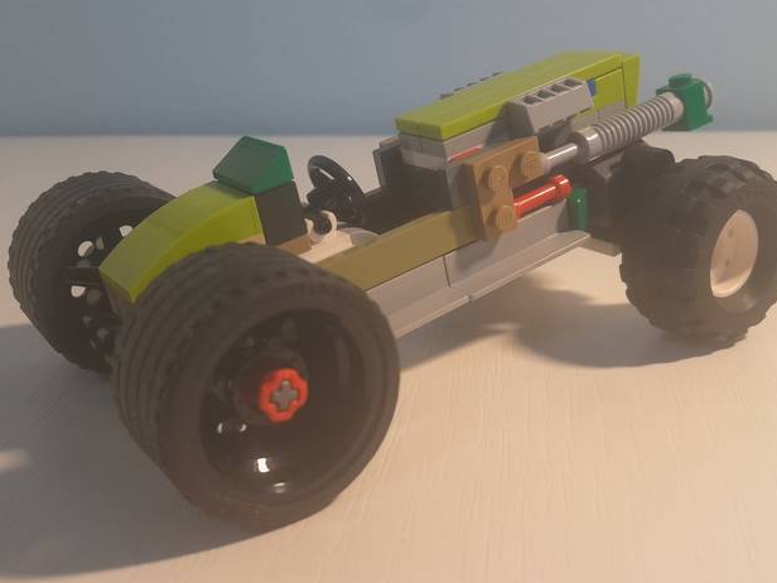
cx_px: 425
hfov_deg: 48.9
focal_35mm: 38
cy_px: 269
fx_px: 853
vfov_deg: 37.7
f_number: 1.8
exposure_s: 1/50
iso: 64
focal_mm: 4
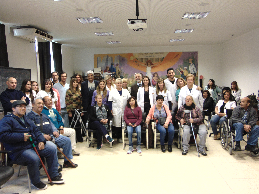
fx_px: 224
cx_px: 130
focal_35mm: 30
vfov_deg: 46.8
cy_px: 97
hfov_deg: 60.0
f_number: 3.1
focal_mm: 5.4
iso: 160
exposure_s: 1/30
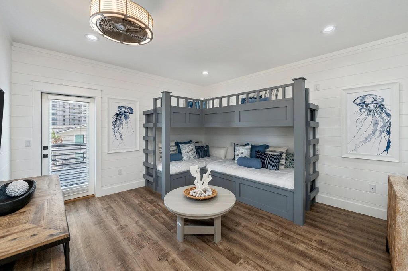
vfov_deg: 81.1
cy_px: 136
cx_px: 204
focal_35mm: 14
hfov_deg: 104.3
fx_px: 159
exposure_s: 1/50
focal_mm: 14
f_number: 9
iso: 250
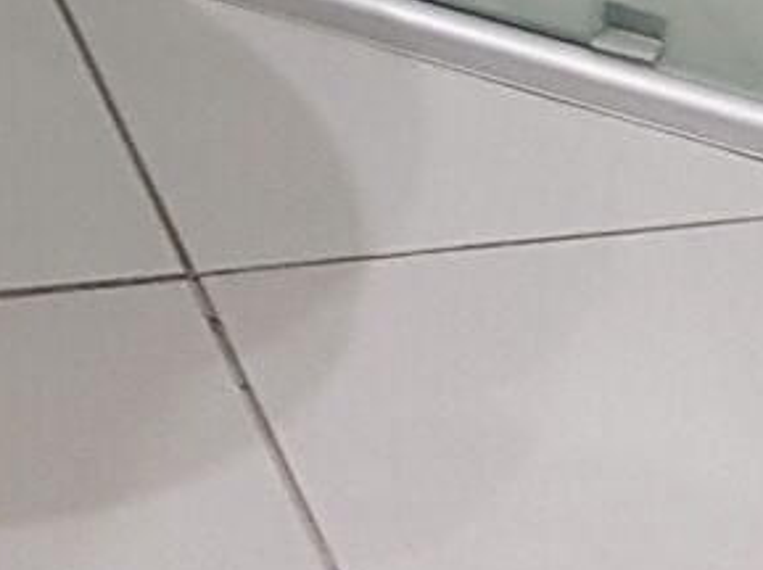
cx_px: -665
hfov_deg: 10.6
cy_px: -1314
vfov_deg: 7.3
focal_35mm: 173
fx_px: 3808
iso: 160
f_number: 1.7
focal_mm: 4.2
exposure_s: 1/60
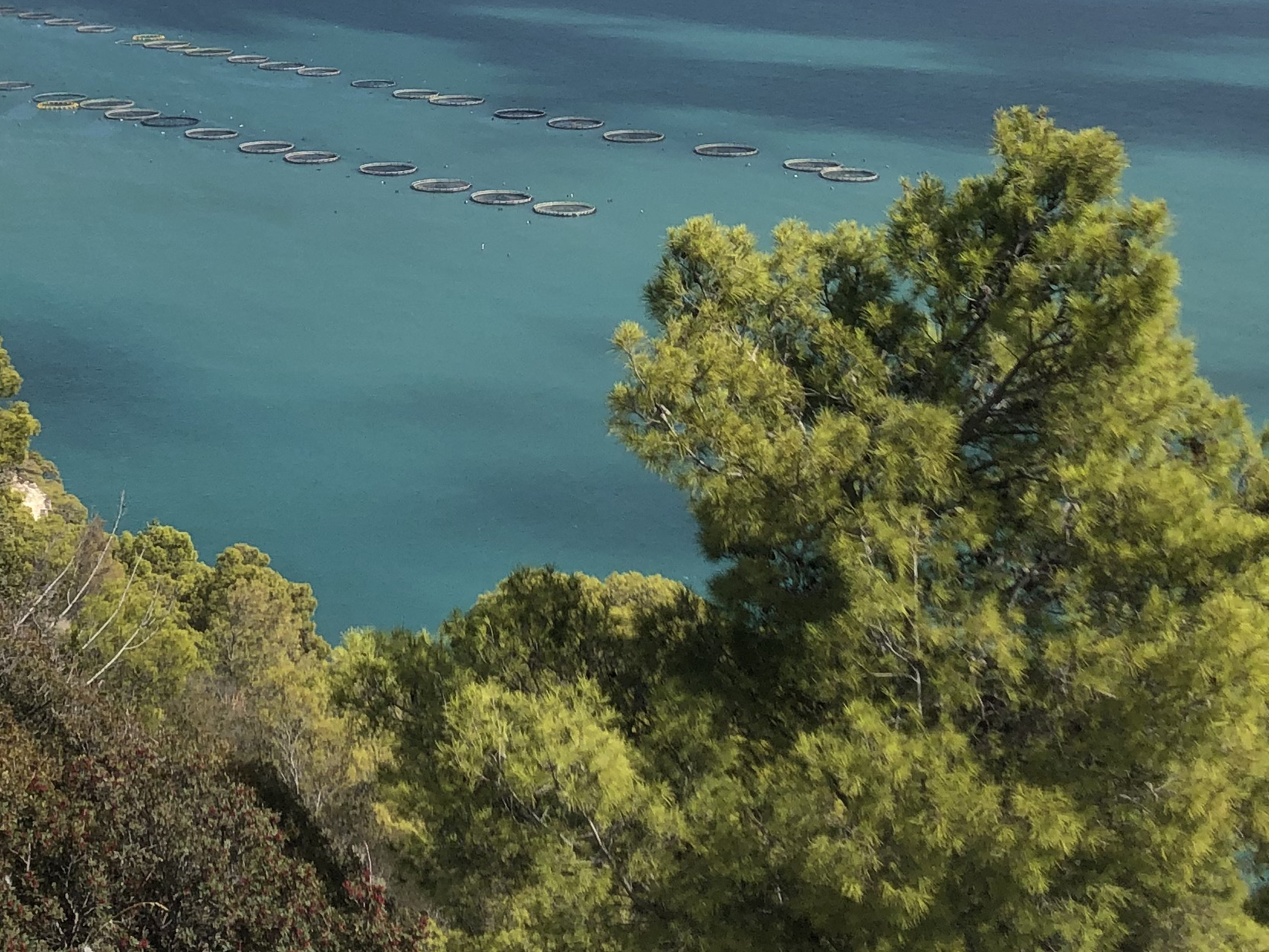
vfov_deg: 20.8
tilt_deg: -6.2
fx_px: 2493
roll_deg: +0.9
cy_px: -25
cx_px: 440
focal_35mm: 68
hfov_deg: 28.4
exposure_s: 1/2825
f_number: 1.8
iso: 20
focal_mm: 4
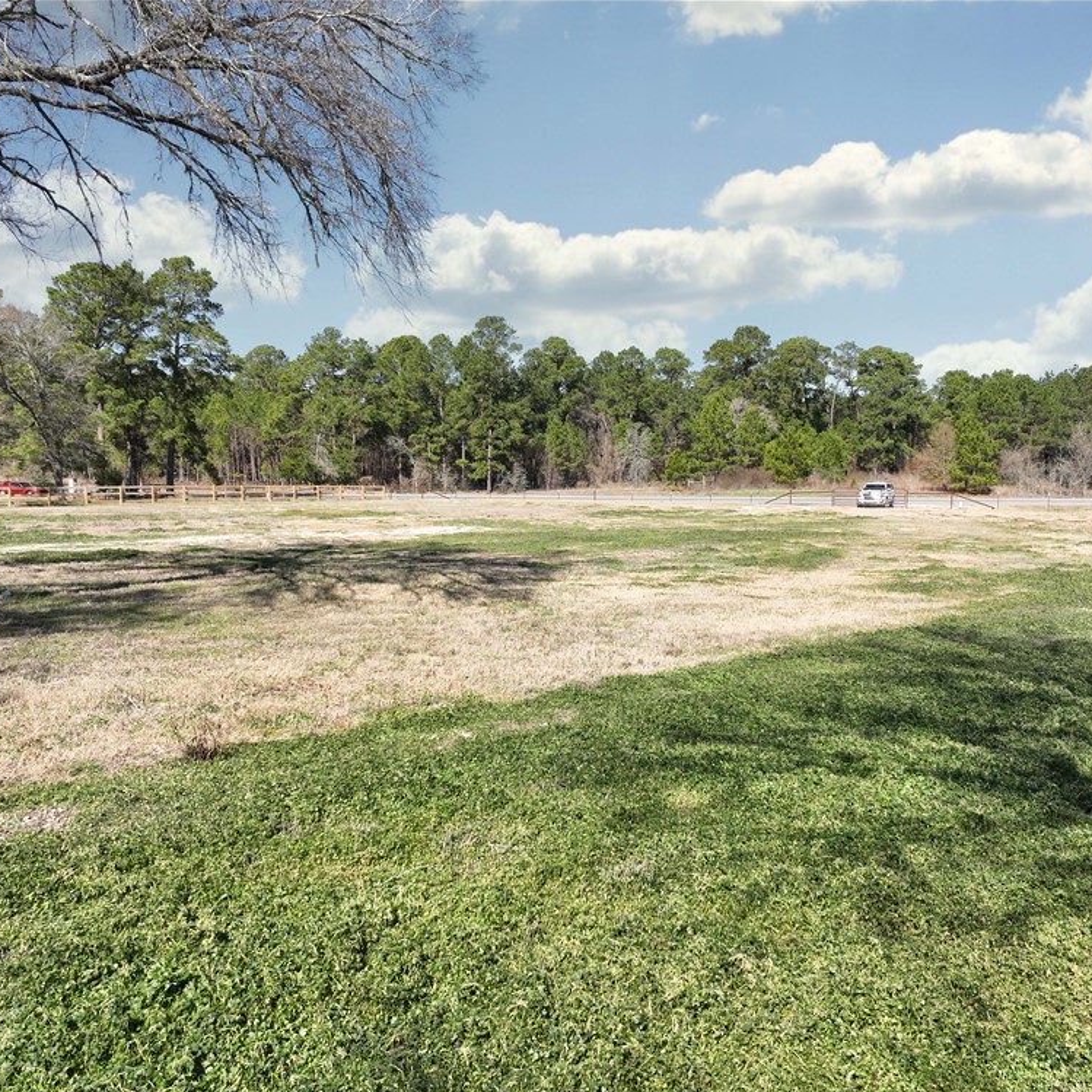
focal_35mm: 29
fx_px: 1035
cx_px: 588
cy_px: 558
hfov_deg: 55.6
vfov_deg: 55.6
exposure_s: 1/800
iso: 200
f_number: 4.5
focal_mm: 12.29
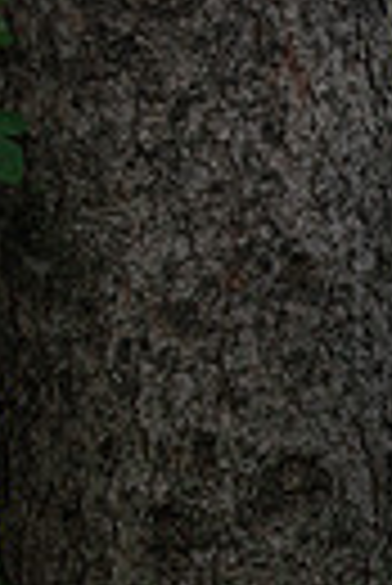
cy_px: 234
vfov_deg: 7.4
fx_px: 4512
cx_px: 626
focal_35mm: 277
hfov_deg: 4.9
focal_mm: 80
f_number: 3.5
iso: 100
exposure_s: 1/200
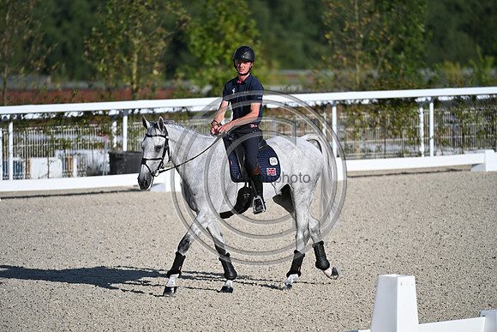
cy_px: 166
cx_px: 248
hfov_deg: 5.9
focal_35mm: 350
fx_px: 4833
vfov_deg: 3.9
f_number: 4.5
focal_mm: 350
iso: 180
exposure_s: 1/1600
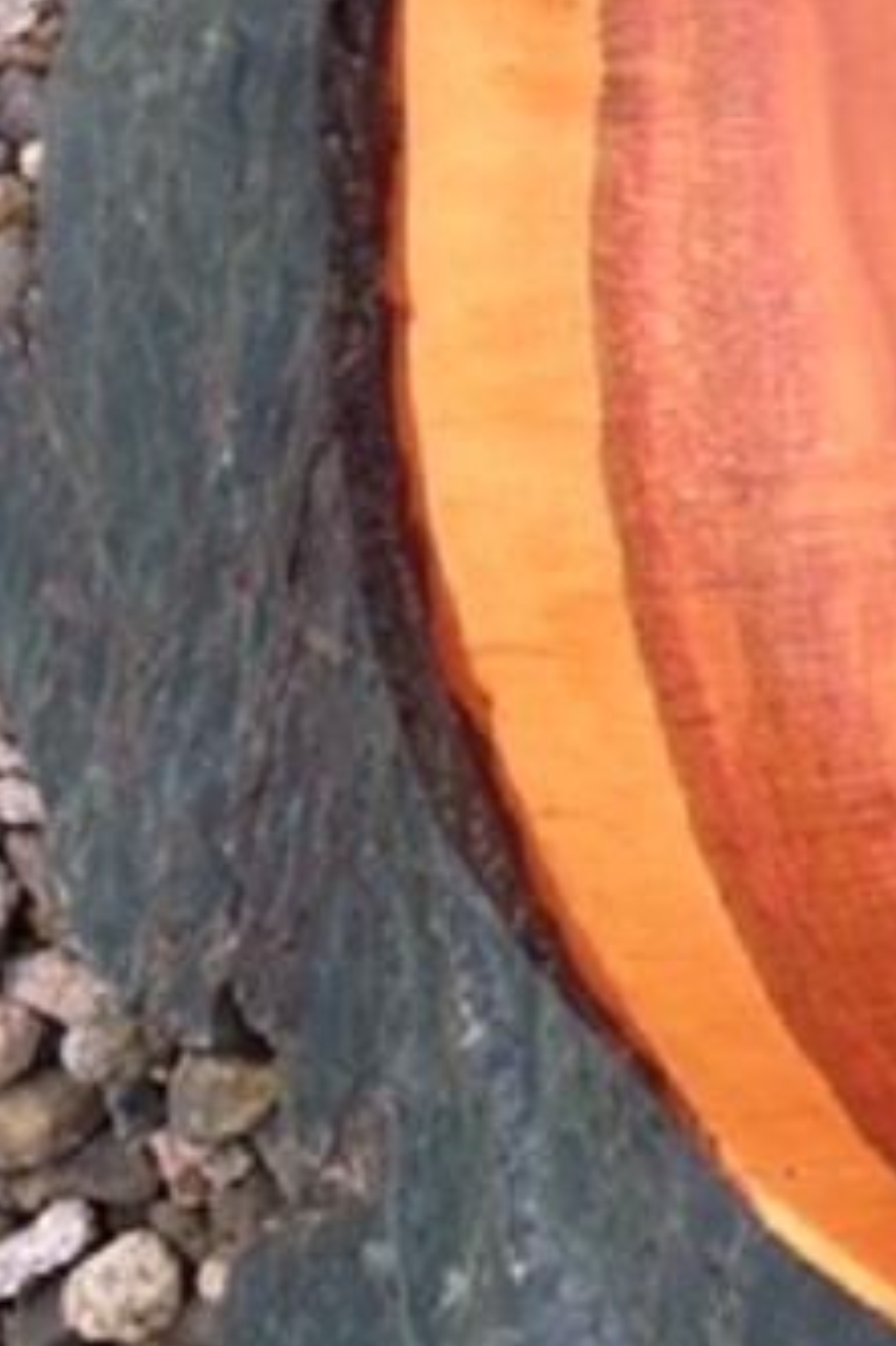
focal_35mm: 93
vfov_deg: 21.3
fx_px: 3475
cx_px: 1520
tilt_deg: -86.0
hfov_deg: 13.4
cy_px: 53
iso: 25
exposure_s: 1/187
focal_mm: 4.15
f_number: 2.2
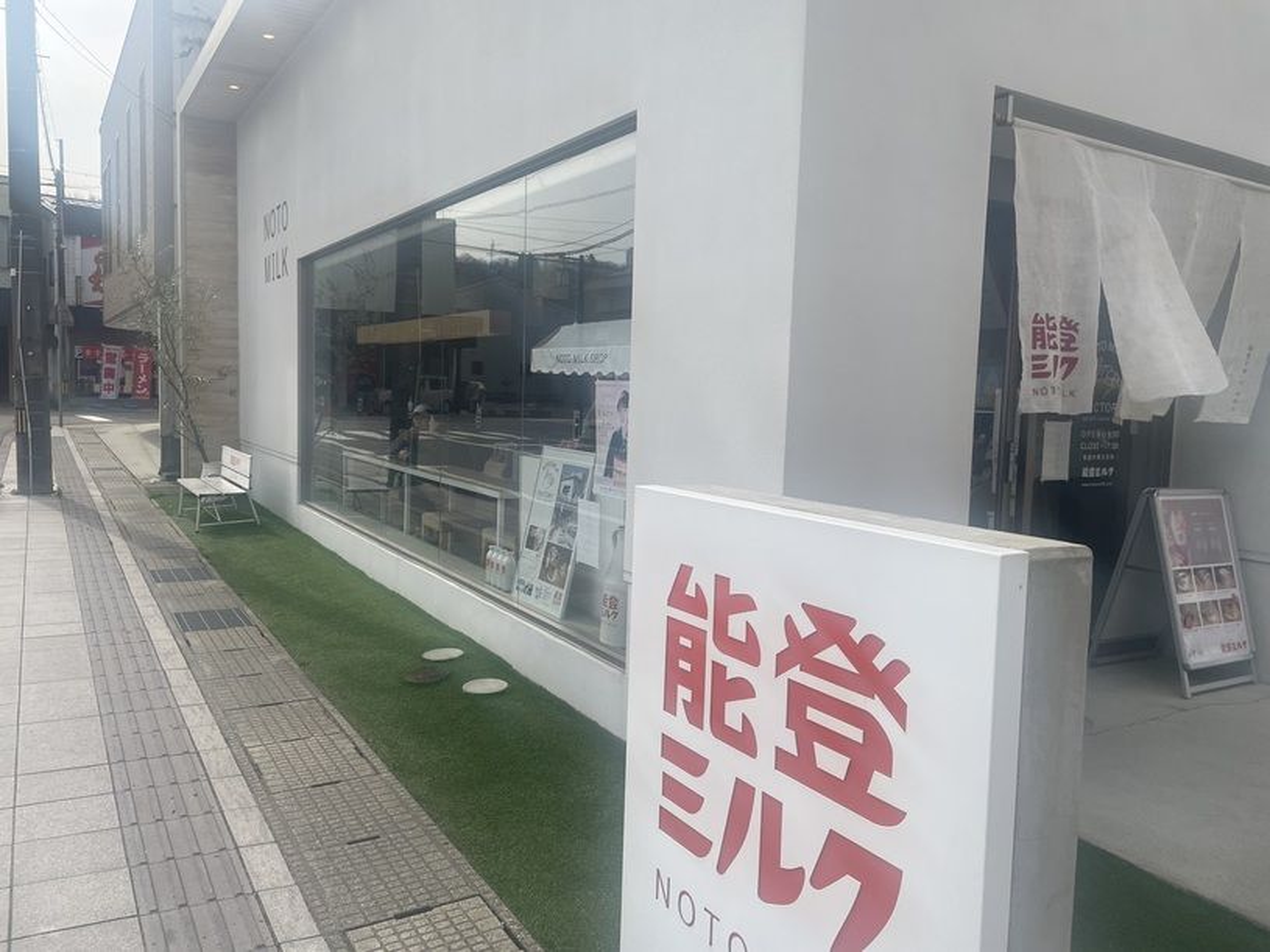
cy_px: 476
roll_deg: -2.2
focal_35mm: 26
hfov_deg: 67.3
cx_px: 635
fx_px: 954
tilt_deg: -4.1
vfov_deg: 53.1
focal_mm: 4.2
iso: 32
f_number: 1.6
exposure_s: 1/2681
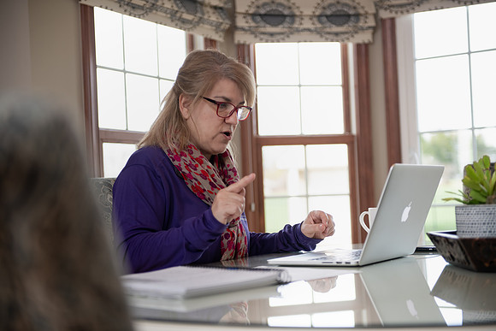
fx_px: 799
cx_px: 248
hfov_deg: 34.5
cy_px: 166
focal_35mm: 58
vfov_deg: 23.4
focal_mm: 58
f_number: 2.8
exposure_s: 1/250
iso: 320
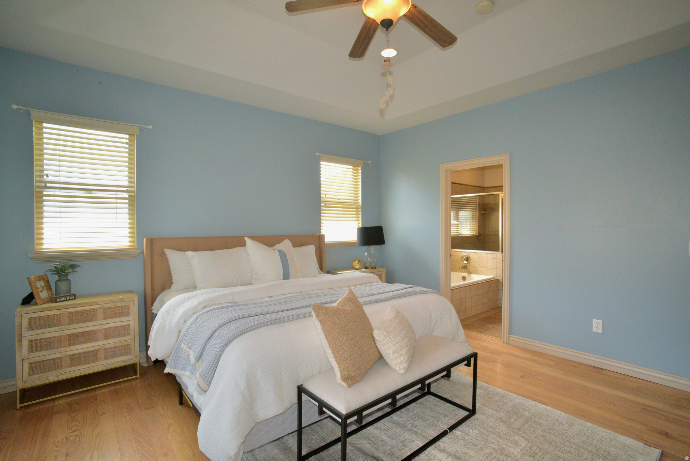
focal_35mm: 17
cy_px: 230
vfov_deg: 70.5
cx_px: 345
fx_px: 326
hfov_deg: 93.3
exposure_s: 1/50
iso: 1250
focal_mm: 17
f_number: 14
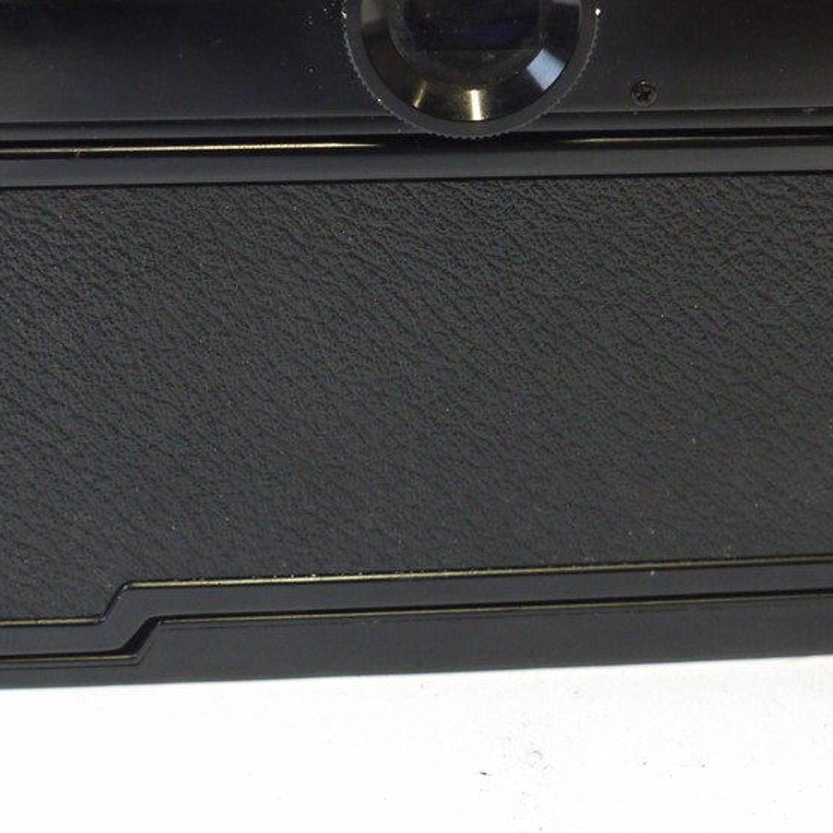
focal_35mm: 88
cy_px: 194
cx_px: 528
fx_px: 2396
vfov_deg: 19.6
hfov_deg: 19.7
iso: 800
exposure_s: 1/25
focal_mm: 23
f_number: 7.1
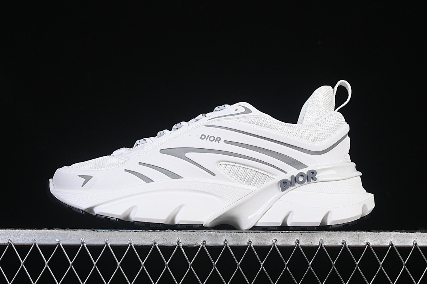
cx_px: 214
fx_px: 890
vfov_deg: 18.2
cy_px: 142
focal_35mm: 75
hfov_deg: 27.0
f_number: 8
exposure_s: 1/100
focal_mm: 50
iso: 160
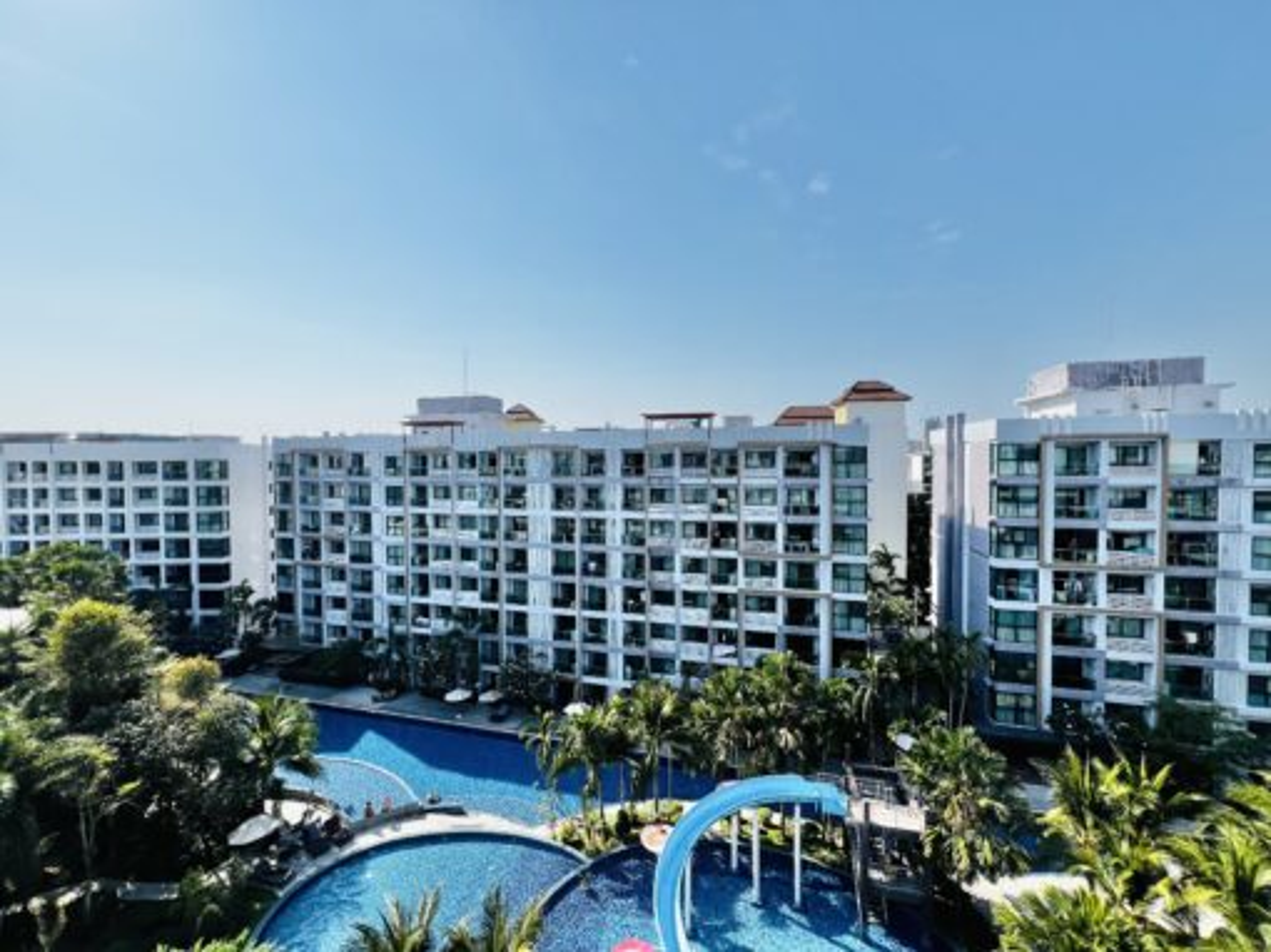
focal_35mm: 13
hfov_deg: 106.2
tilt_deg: -1.6
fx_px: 477
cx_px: 636
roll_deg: +0.1
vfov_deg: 89.9
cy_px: 476
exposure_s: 1/2370
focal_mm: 1.57
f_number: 1.8
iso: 32
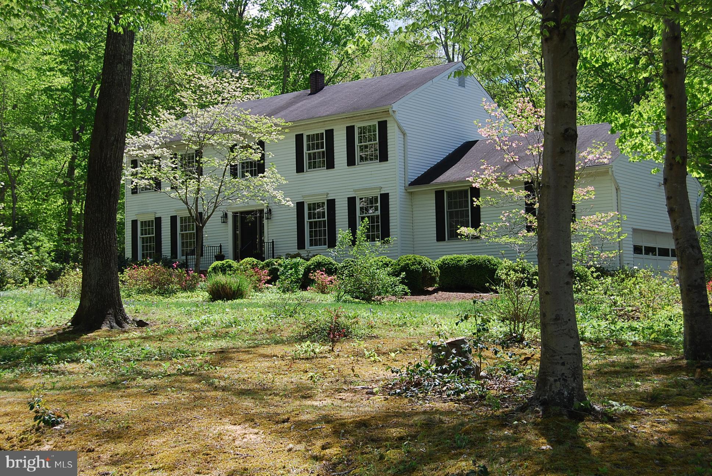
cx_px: 356
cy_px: 238
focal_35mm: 57
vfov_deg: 23.8
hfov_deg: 35.0
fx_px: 1129
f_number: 7.1
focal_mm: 38
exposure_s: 1/200
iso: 100
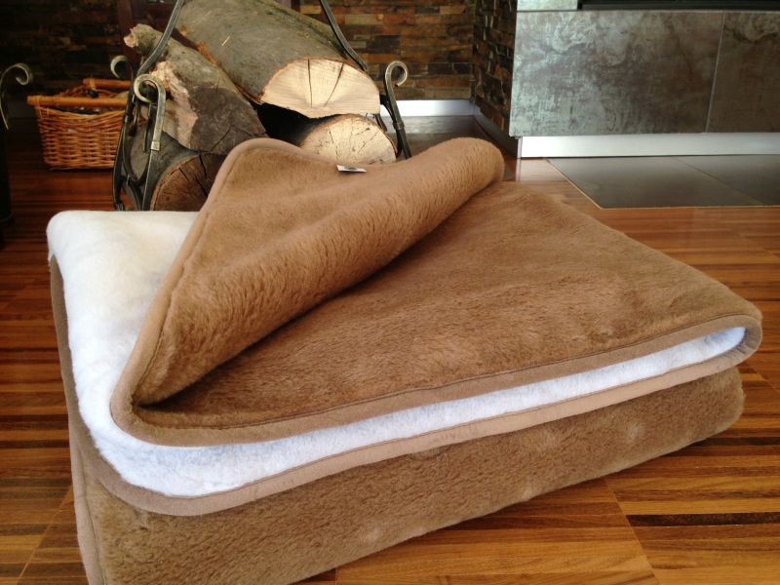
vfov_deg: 42.9
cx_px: 390
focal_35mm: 33
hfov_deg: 55.4
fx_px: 744
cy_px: 292
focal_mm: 4.12
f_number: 2.4
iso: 64
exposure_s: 1/30
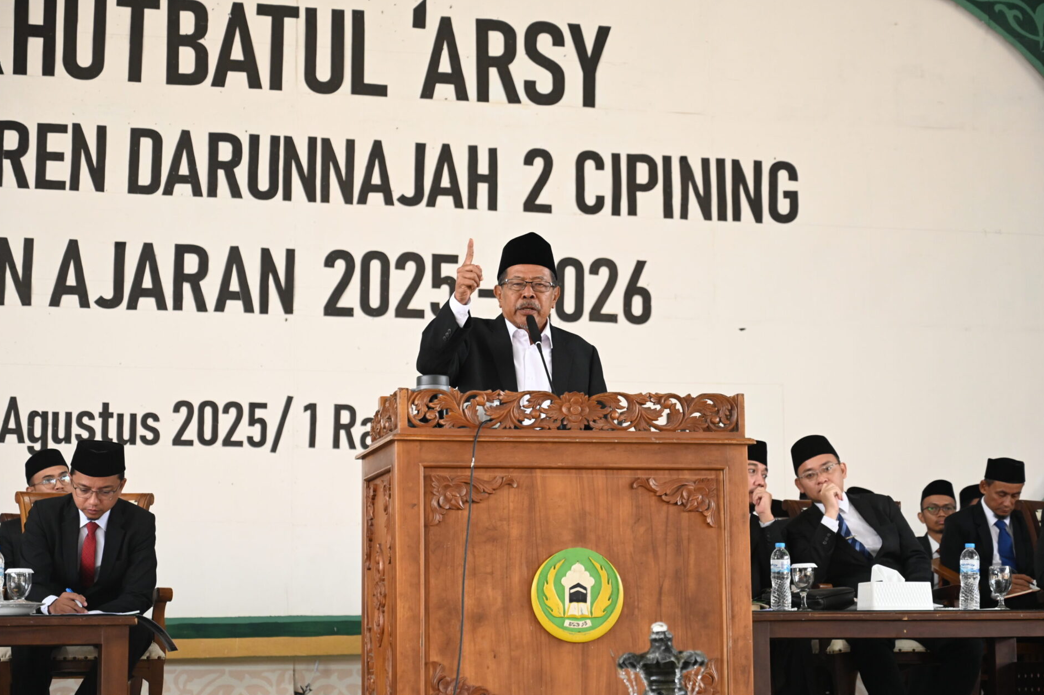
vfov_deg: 19.2
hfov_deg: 28.5
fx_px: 2059
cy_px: 345
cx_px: 522
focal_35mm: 71
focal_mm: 70
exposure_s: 1/400
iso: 2500
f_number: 4
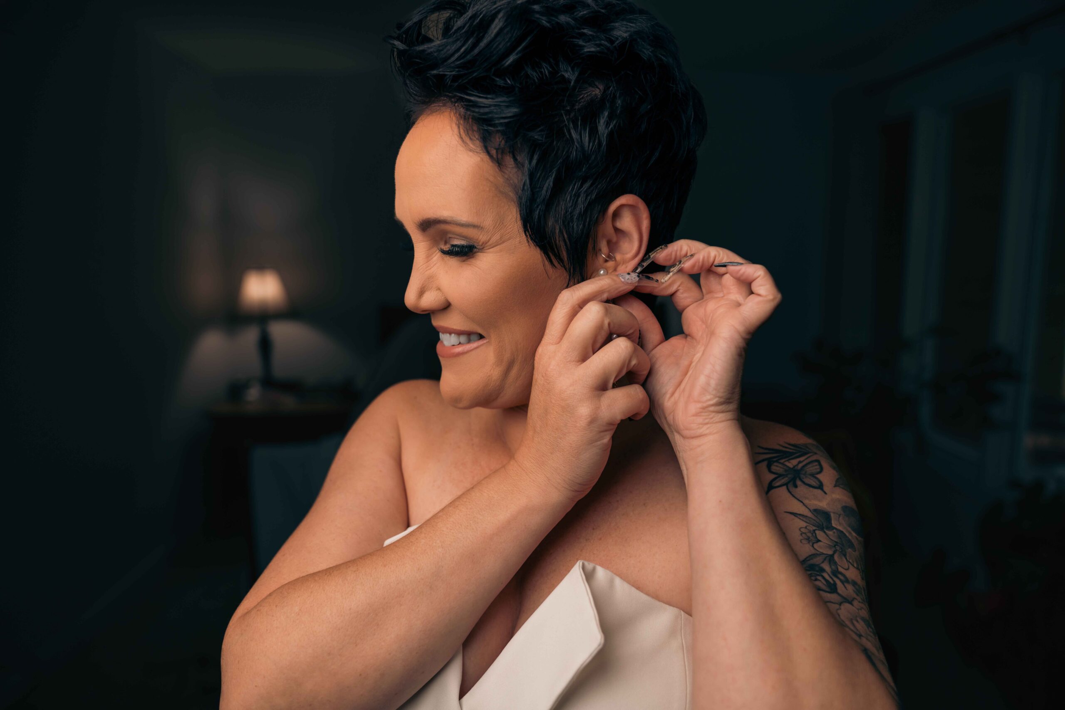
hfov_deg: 73.7
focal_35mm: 24
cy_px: 355
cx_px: 532
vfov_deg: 53.1
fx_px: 710
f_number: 2.8
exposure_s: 1/250
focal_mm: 24
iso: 160
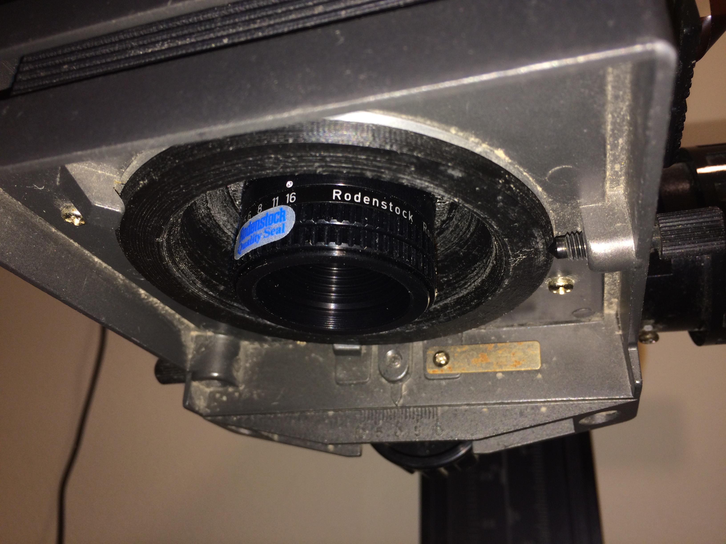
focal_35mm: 29
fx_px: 608
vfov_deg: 48.2
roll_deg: -2.1
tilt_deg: +28.5
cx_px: 363
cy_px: 272
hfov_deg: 61.7
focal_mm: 4.15
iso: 32
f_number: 2.2
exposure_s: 1/85
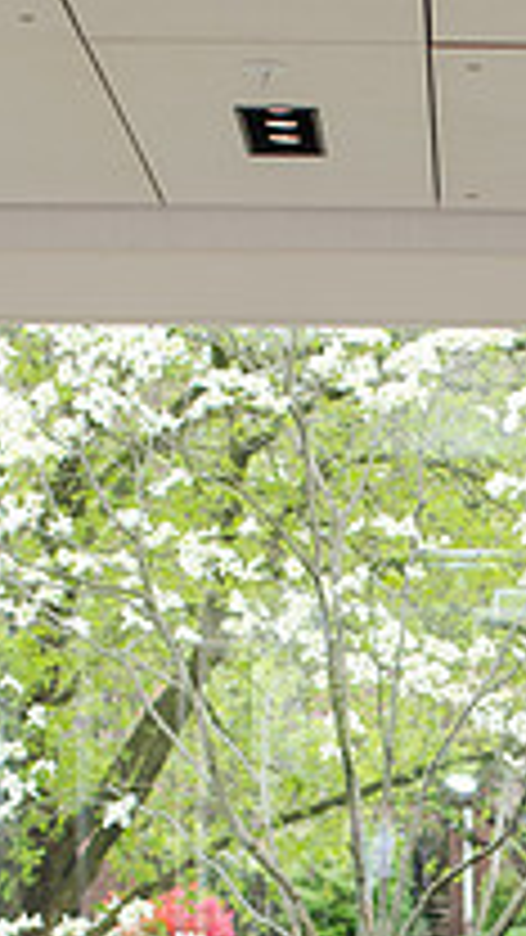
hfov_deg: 9.1
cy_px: 1101
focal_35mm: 133
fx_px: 3298
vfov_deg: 15.6
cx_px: 499
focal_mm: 35
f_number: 3.2
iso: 160
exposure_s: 1/200
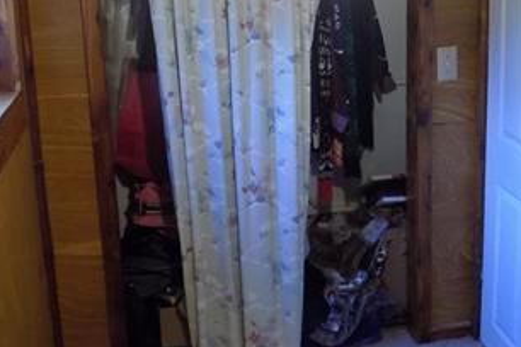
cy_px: 78
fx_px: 724
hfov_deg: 39.5
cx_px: 296
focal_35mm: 50
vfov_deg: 26.6
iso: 400
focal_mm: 4
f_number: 3.1
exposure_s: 1/20
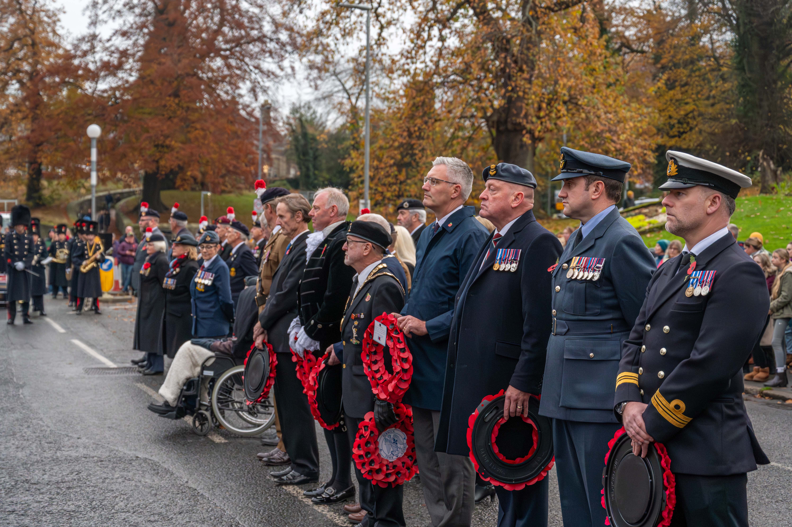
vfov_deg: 25.0
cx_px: 396
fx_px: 1187
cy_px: 264
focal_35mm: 54
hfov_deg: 36.9
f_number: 4.5
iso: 5000
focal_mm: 54
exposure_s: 1/1000
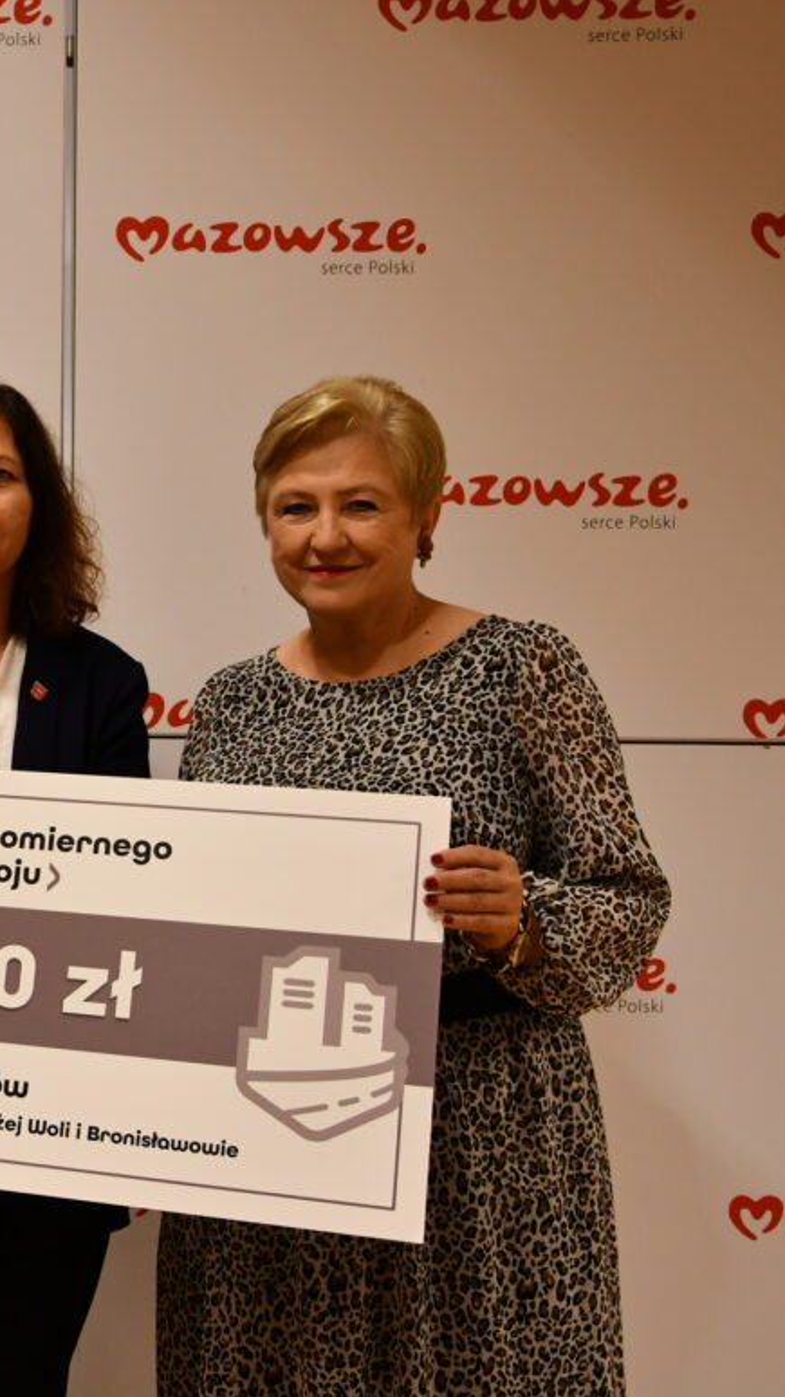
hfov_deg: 19.6
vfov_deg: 36.6
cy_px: 702
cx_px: -200
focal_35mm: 57
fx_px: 2111
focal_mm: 24
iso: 1000
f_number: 5
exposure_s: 1/100
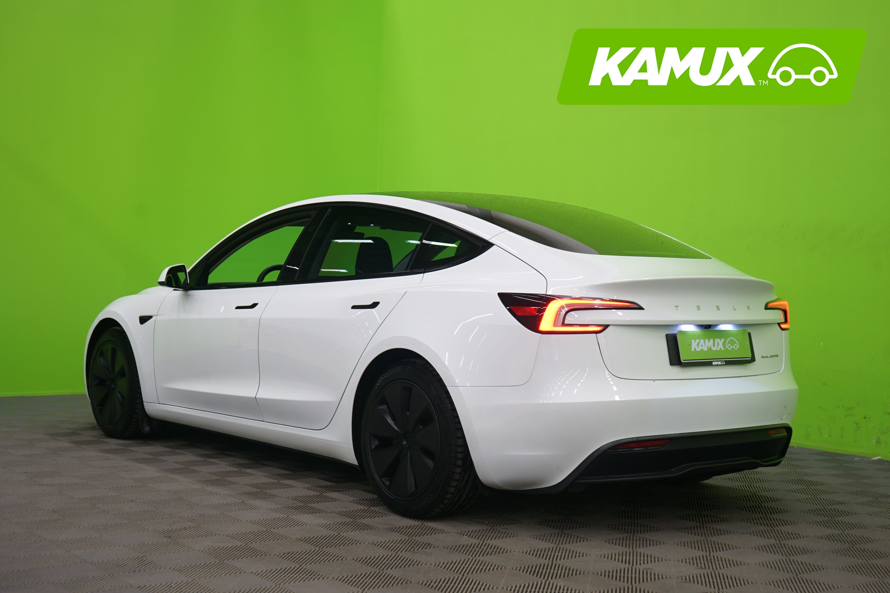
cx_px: 445
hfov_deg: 40.3
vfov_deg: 27.5
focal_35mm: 49
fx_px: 1211
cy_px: 296
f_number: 5
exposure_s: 1/10
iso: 400
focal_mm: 49
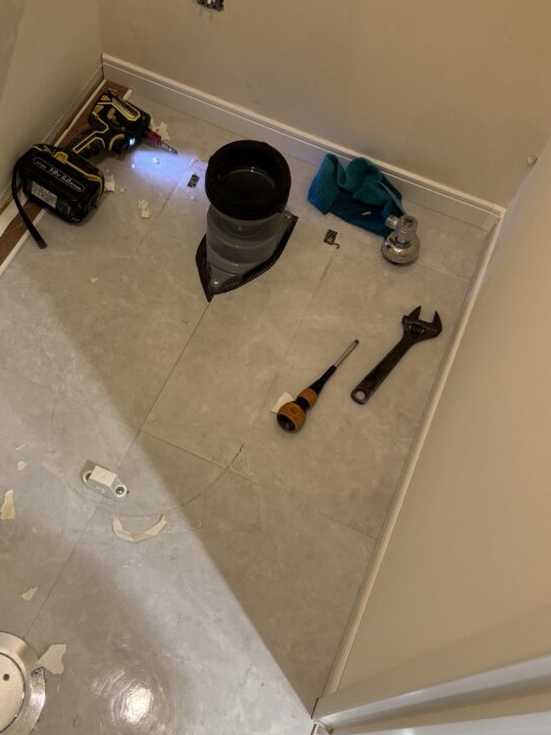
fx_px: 785
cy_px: 313
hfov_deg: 38.6
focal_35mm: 37
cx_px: 243
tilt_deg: -61.1
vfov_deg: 50.0
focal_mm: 5.96
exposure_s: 1/50
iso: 100
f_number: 1.6
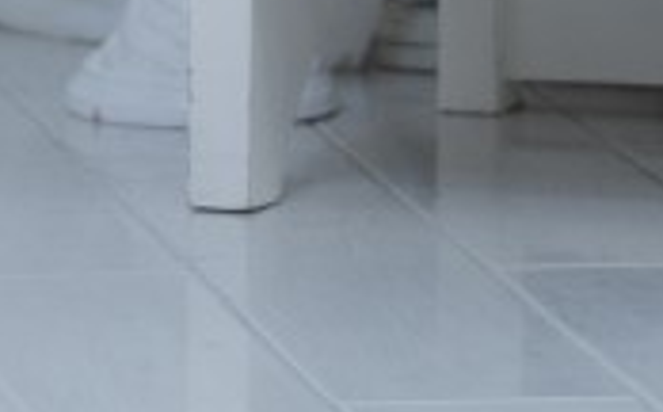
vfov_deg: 2.1
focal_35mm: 599
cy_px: -1801
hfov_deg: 3.5
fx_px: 10802
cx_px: 663
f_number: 2.5
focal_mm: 85
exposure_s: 1/125
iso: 320
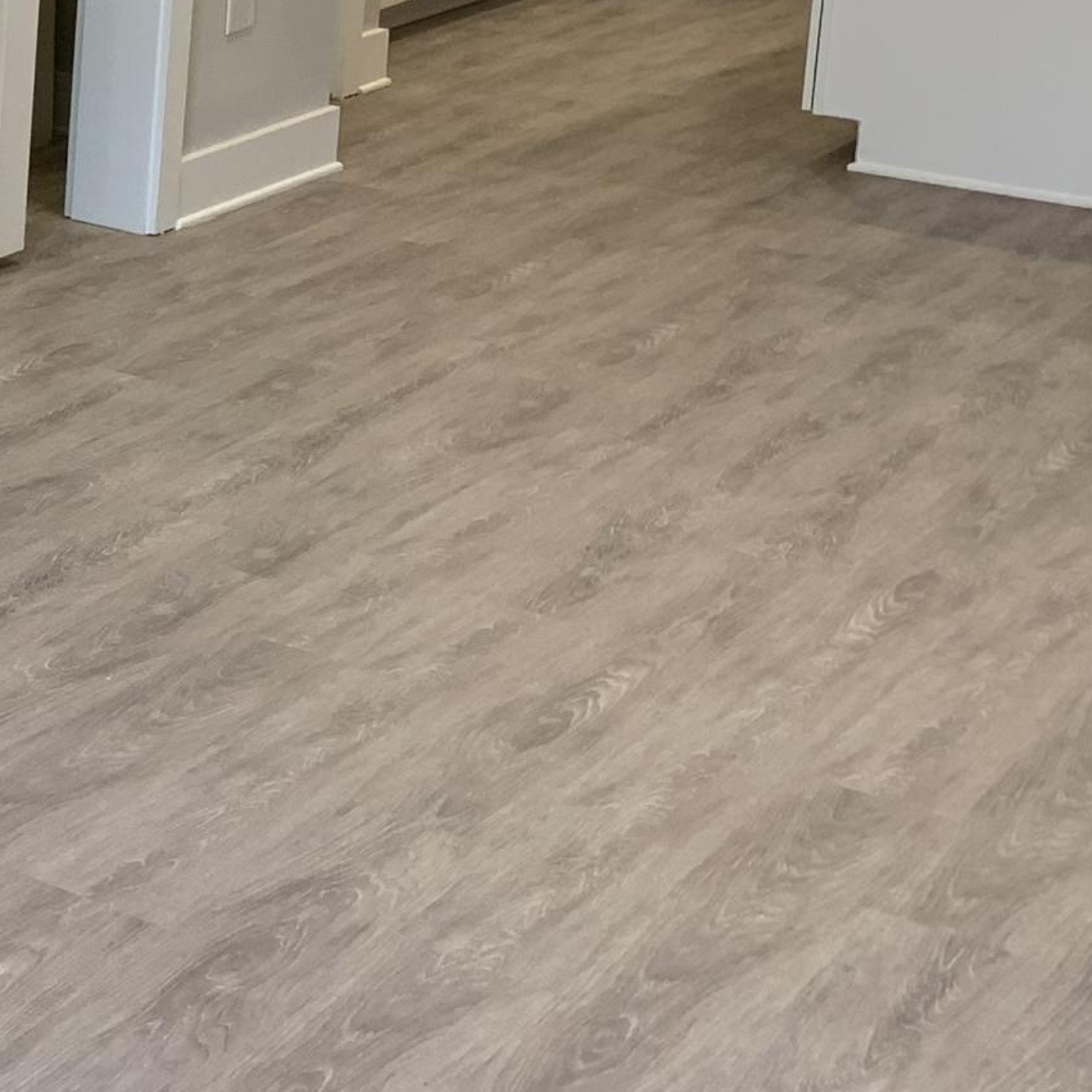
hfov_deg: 18.0
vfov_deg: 20.7
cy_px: 15
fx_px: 2891
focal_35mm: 81
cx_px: -742
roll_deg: -0.4
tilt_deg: -11.8
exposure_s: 1/60
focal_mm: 4.25
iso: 64
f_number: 1.8
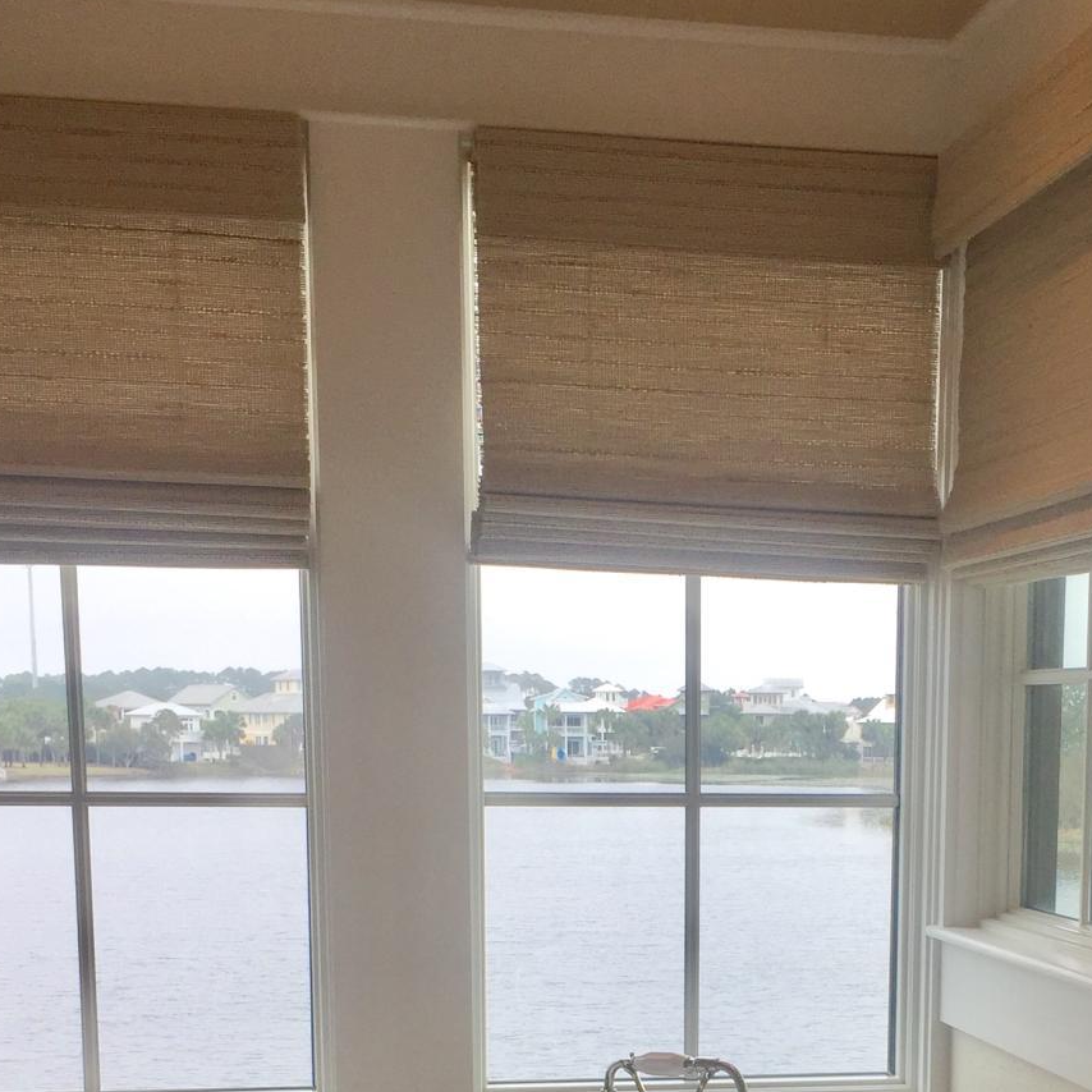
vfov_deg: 26.8
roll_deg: +0.3
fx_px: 2141
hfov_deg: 28.4
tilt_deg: -8.0
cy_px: 1125
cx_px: 717
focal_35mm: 60
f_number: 2.2
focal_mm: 4.15
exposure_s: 1/373
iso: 32
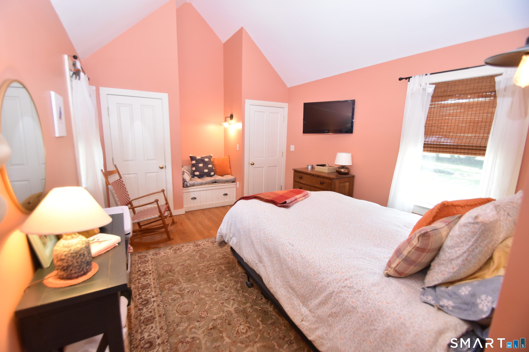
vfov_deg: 77.3
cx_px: 264
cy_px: 176
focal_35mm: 15
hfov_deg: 100.4
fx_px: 220
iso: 1000
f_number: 3.5
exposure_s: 1/60
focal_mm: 10
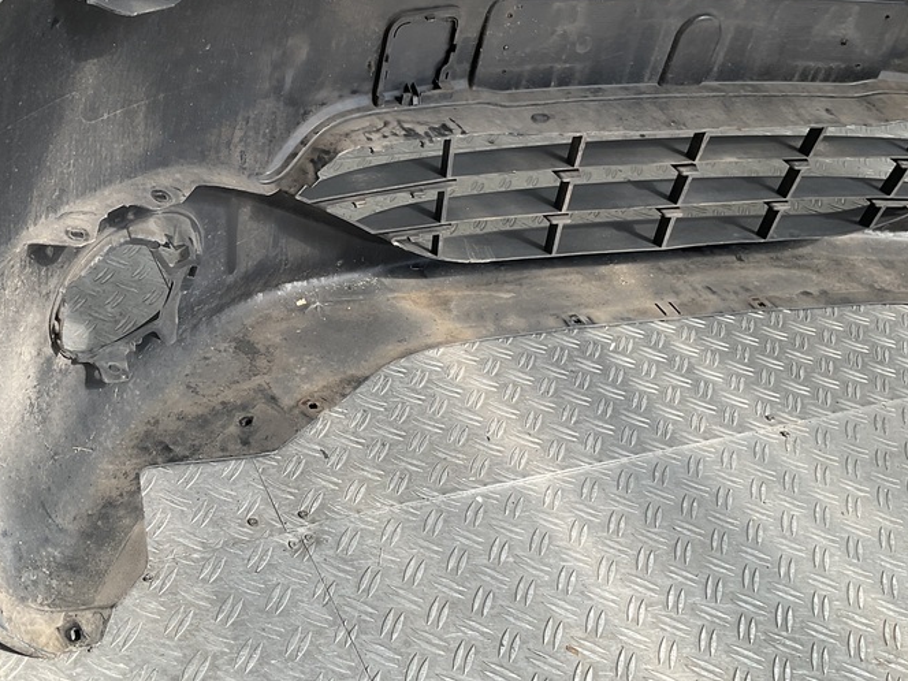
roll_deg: -11.6
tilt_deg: -34.1
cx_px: 298
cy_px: 238
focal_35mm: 44
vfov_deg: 32.6
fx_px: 1154
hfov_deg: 42.3
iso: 16
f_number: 1.8
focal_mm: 3
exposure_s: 1/331
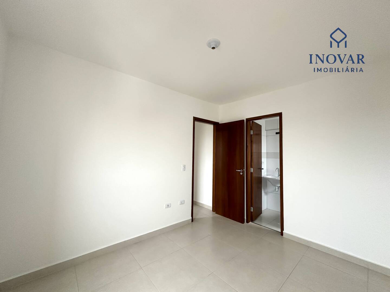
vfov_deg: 85.7
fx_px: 158
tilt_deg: +3.2
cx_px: 195
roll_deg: -1.2
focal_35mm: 14
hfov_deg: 102.1
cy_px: 146
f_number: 2.2
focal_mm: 2.22
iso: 250
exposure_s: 1/99
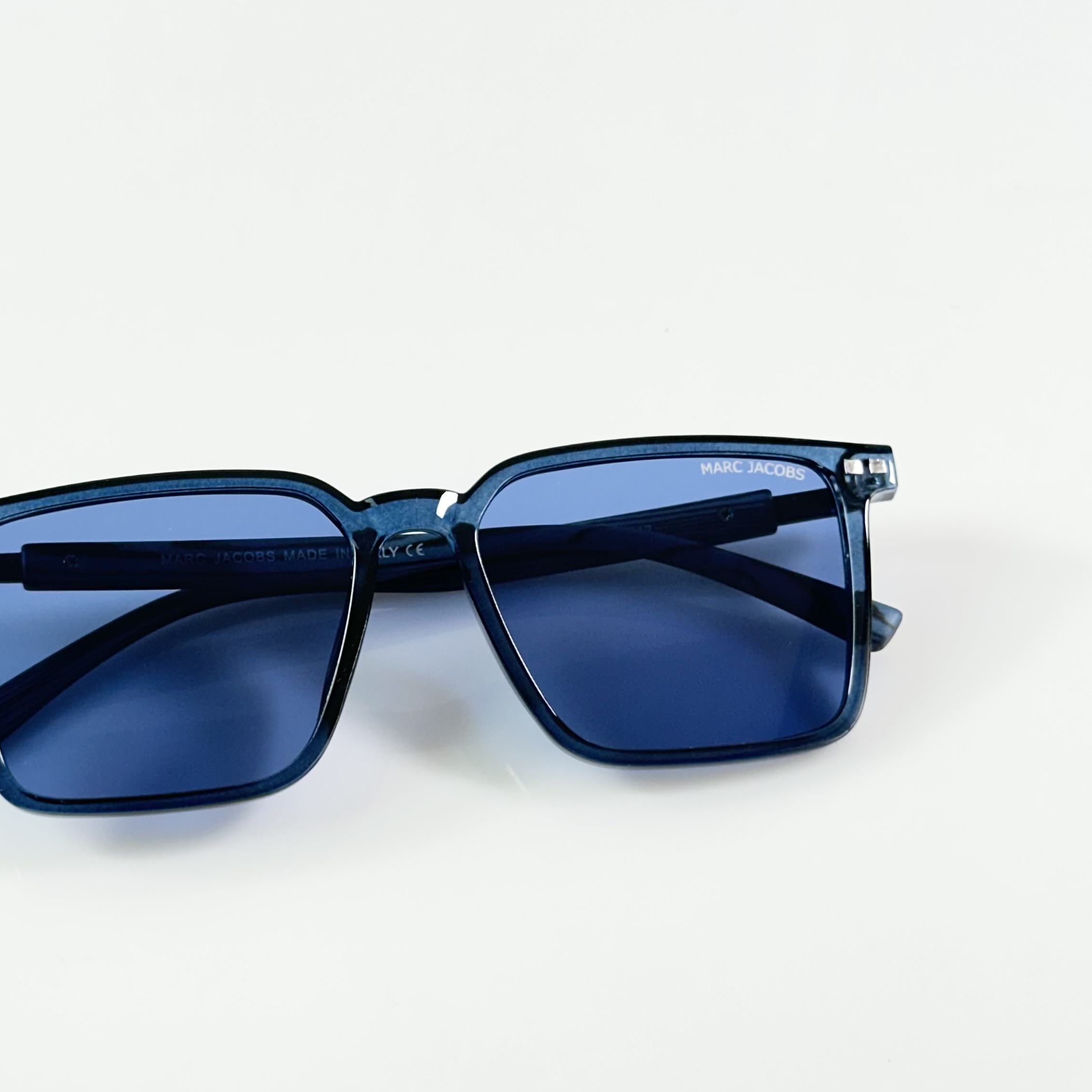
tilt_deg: -50.7
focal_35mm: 75
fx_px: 2677
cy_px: 623
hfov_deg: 23.0
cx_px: 397
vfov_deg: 23.0
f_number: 1.78
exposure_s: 1/100
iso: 50
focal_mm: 6.86
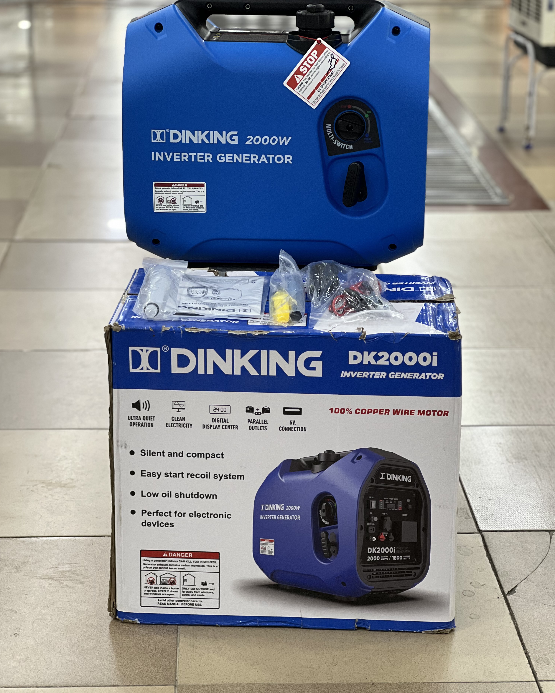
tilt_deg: -17.1
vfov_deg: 23.6
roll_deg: +0.1
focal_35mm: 81
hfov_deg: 18.9
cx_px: 279
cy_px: 352
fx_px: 1663
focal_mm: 9
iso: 125
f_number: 2.8
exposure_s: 1/33
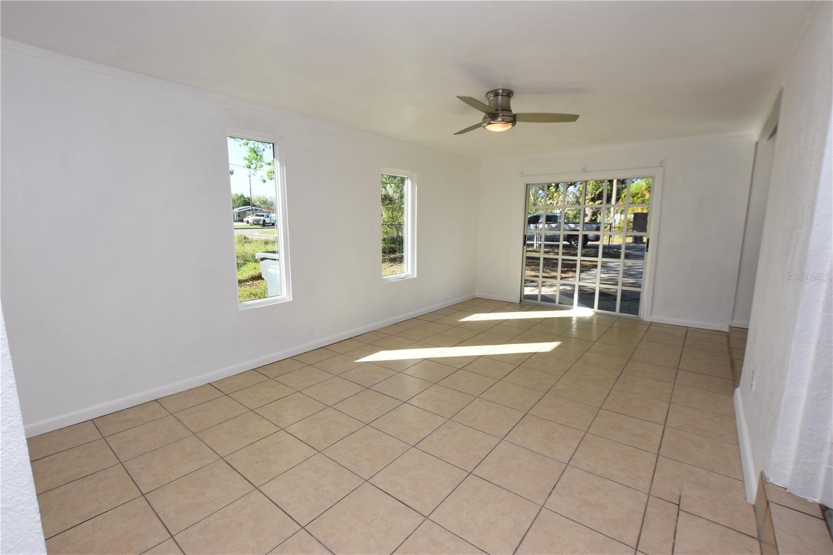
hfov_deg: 100.4
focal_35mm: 15
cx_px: 416
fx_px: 347
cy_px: 278
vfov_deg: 77.3
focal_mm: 10
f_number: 5.6
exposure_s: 1/125
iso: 140
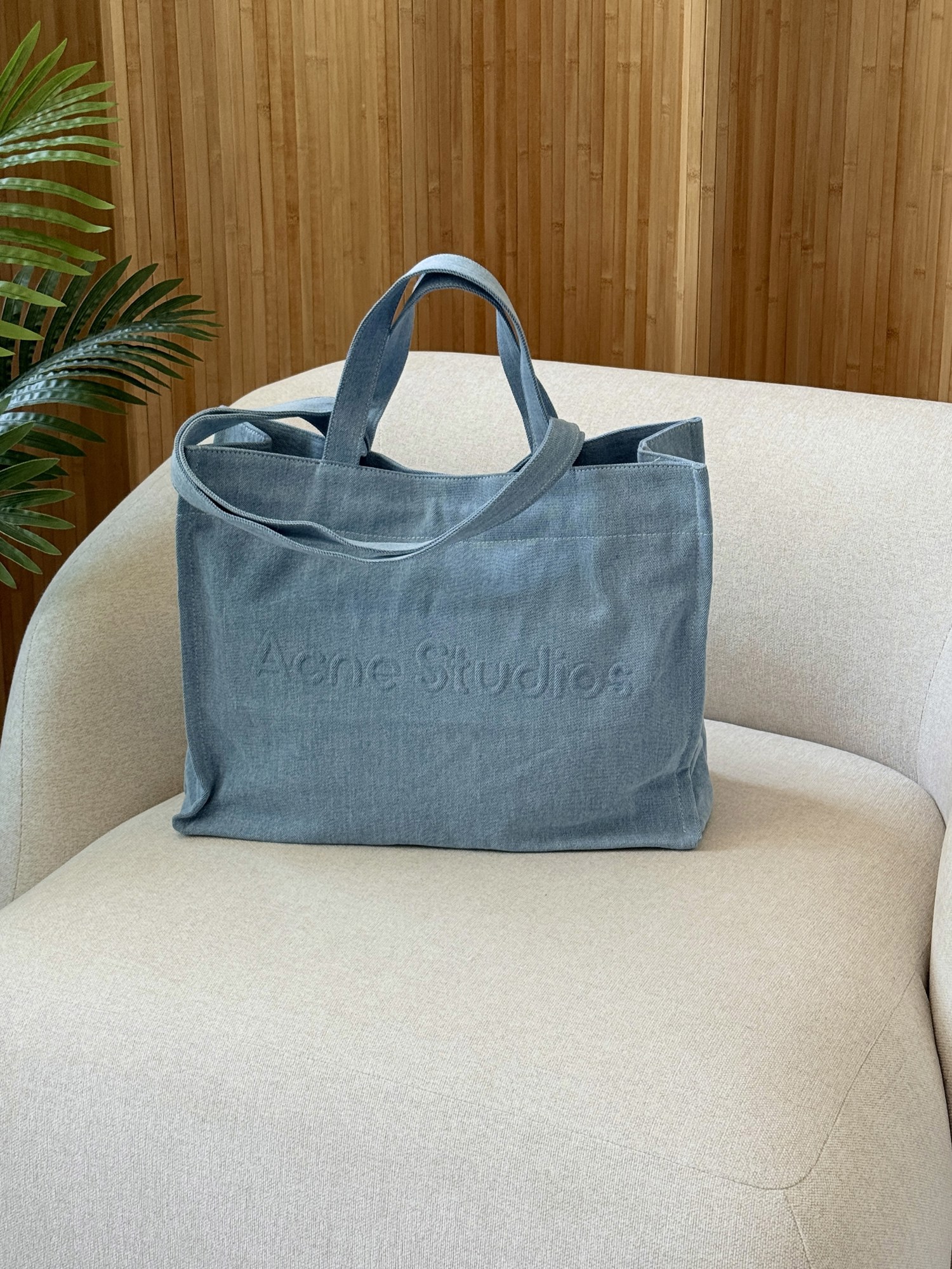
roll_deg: -0.1
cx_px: 476
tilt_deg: -17.2
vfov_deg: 39.7
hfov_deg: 30.3
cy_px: 634
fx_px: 1760
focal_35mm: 48
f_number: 1.78
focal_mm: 6.76
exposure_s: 1/121
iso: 80
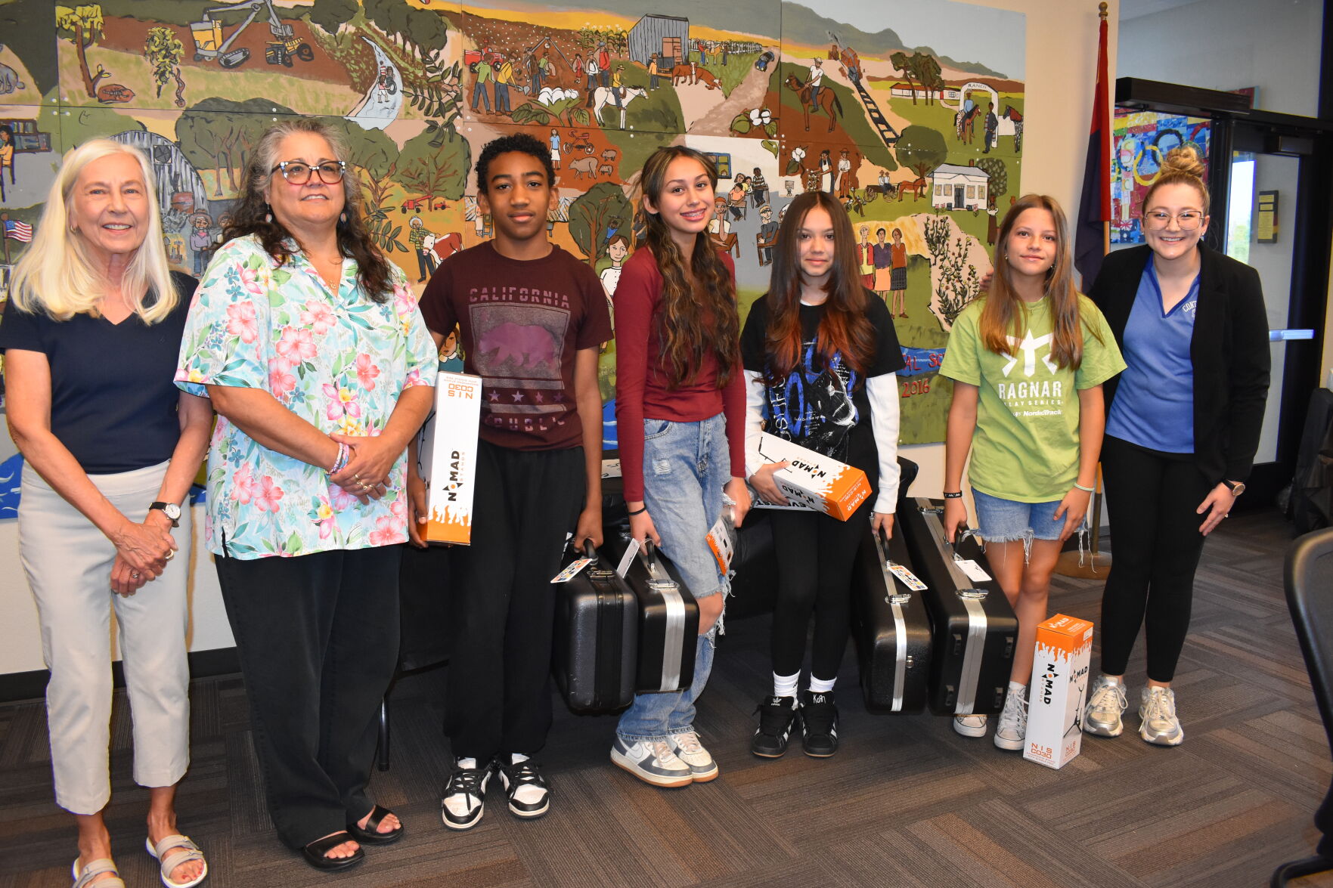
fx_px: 1000
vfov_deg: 47.9
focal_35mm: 27
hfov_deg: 67.4
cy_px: 444
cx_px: 666
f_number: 5.6
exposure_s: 1/80
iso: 1600
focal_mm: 18
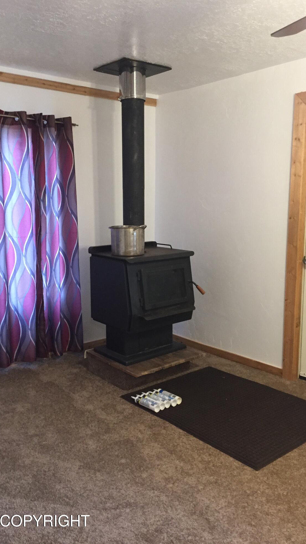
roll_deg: -0.1
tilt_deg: -7.4
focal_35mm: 32
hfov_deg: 36.7
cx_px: 155
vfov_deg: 61.0
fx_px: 462
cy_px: 271
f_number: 2.2
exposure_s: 1/24
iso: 250
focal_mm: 4.15
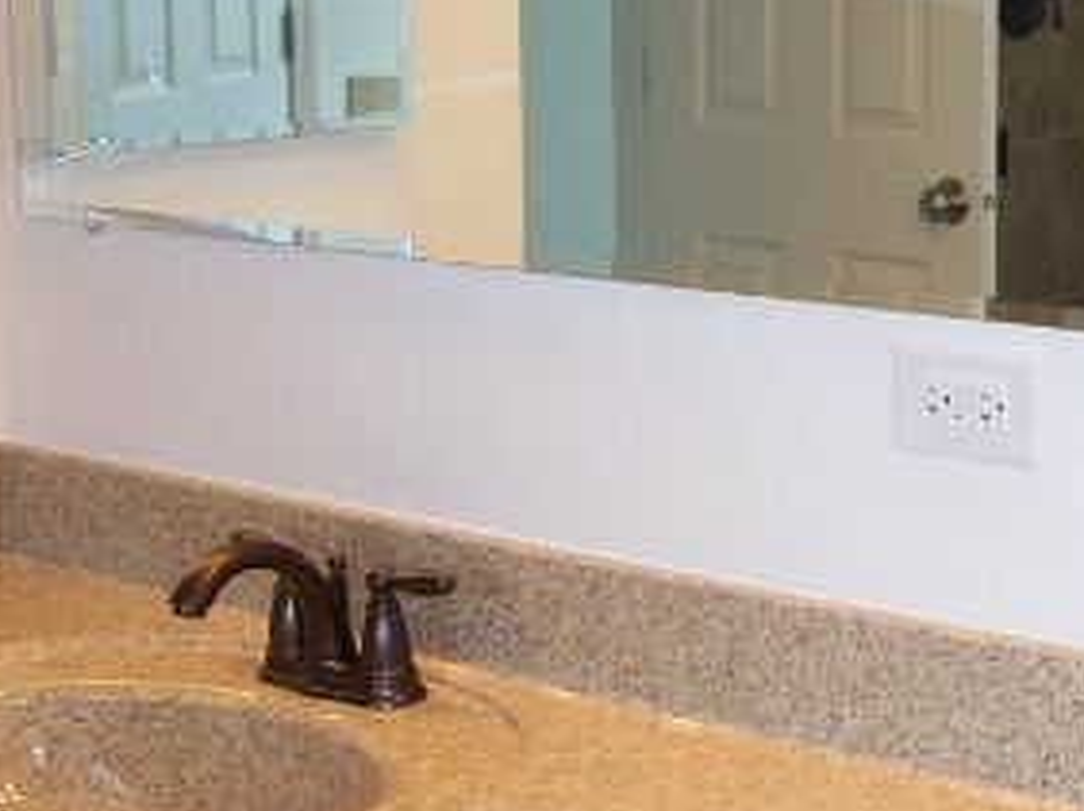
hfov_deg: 22.0
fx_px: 2628
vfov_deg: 17.5
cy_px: 292
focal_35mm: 84
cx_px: 1195
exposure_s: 1/60
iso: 125
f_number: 2.8
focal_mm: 7.8
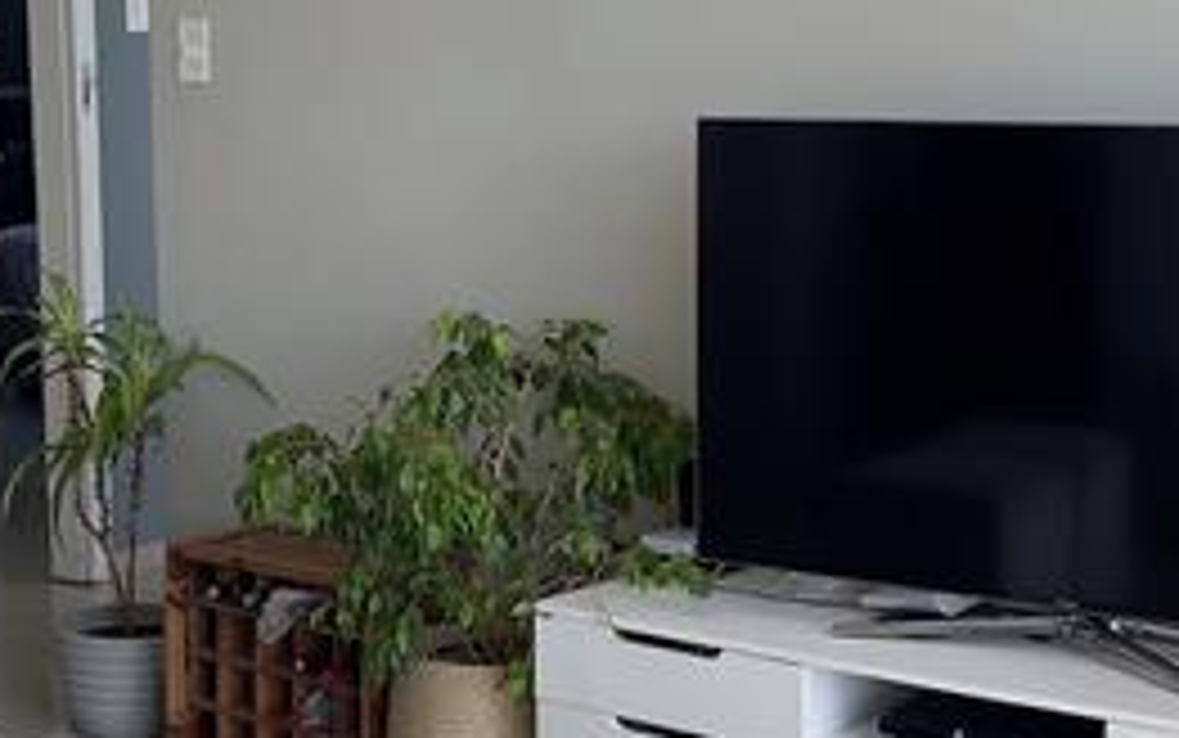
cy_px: 410
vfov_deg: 15.6
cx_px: 292
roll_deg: +1.5
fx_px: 2700
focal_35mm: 84
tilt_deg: -9.2
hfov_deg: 24.4
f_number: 1.6
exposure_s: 1/438
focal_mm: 4.2
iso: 32
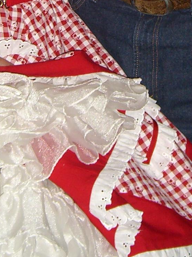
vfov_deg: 12.2
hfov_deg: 9.4
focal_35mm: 158
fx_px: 1169
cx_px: 85
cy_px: -54
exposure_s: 1/60
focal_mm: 7.9
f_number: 2.8
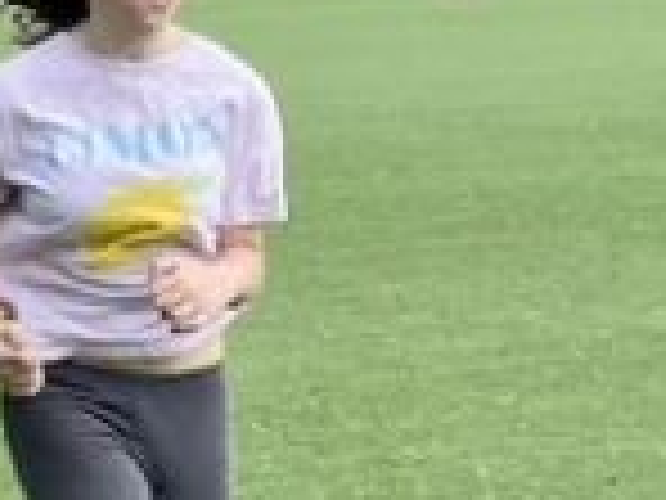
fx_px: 2597
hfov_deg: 12.7
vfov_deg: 11.0
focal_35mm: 135
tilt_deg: -8.9
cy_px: 320
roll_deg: +1.1
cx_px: -684
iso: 32
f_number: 1.8
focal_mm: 4.25
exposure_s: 1/1779
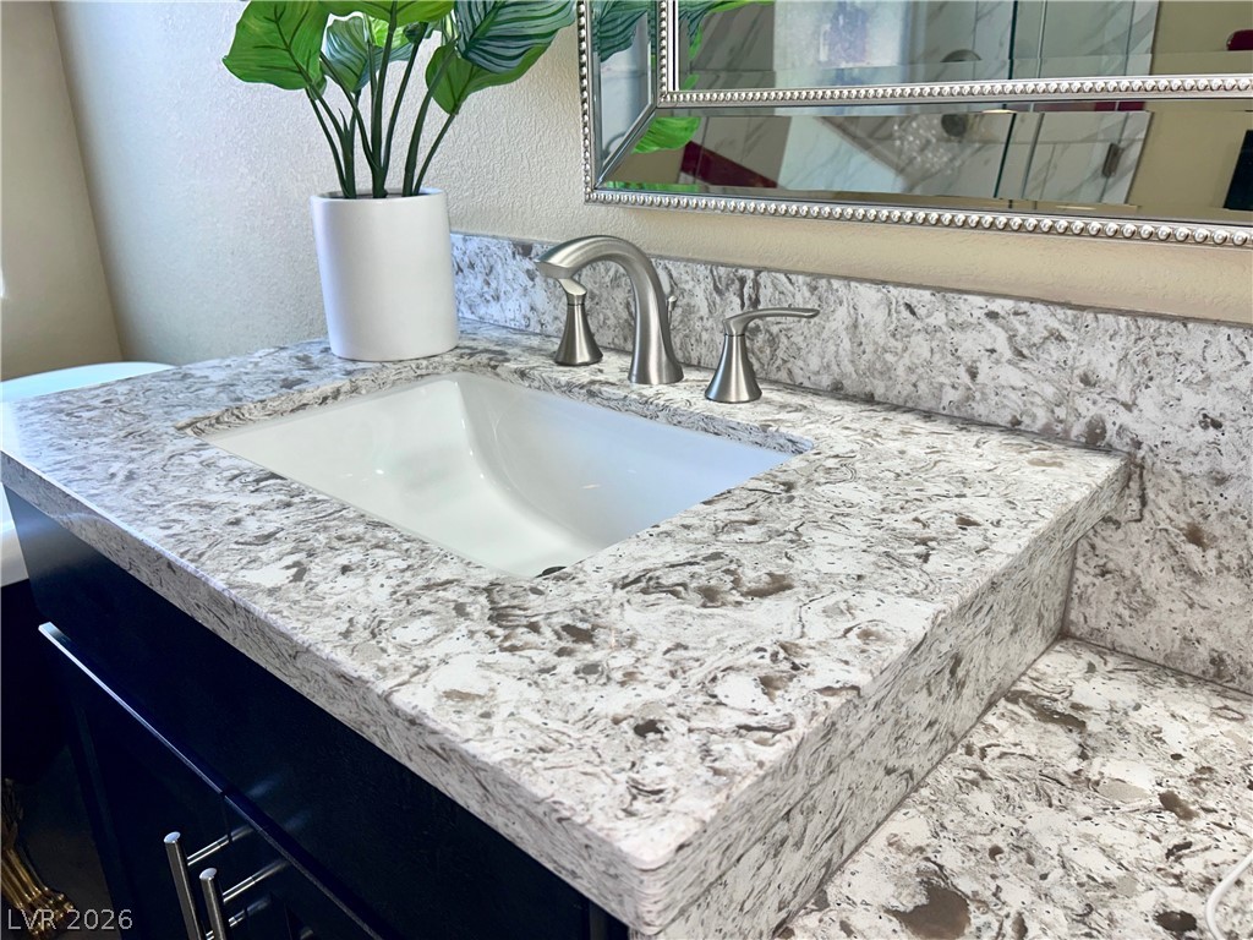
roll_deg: +0.8
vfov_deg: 53.1
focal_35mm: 26
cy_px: 470
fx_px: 941
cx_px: 626
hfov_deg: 67.3
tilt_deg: -21.6
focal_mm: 5.7
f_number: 1.5
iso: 32
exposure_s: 1/132
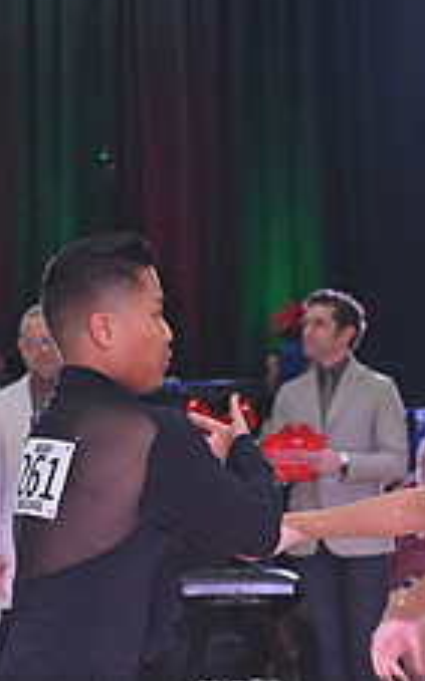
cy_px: 777
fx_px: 4175
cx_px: 408
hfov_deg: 5.8
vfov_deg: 9.2
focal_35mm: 225
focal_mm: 86
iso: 3200
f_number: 5.6
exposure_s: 1/400
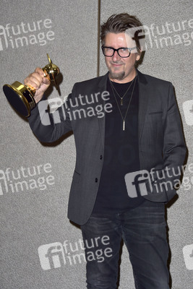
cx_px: 96
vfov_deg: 32.4
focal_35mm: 62
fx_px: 498
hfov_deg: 21.9
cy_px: 144
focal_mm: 62
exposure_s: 1/250
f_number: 6.3
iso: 500
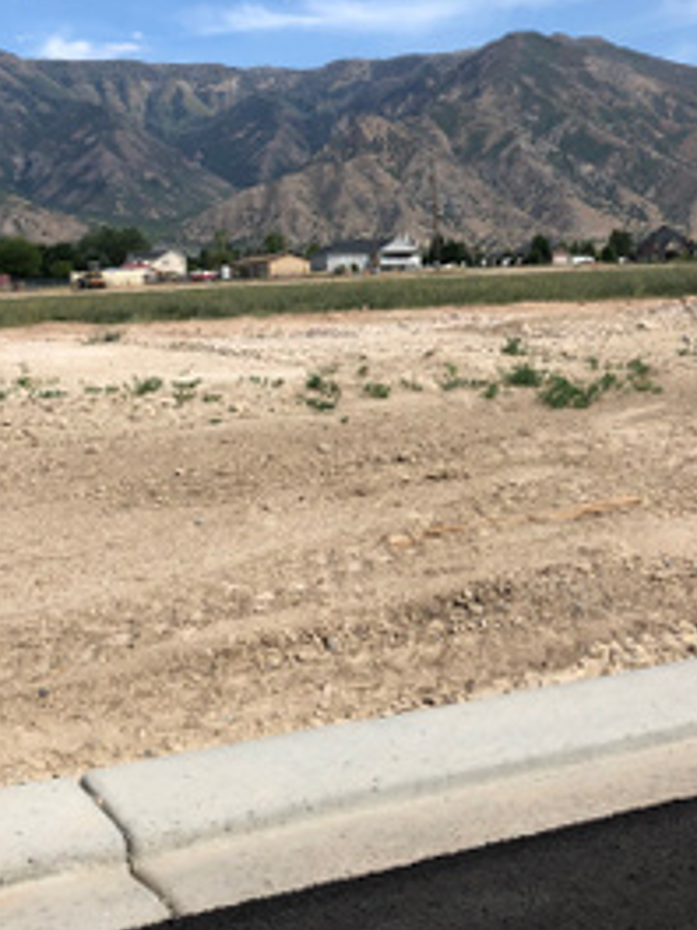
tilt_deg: -1.3
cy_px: 314
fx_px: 1369
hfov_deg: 28.6
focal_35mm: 51
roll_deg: +0.9
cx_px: 363
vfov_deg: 37.1
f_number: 1.8
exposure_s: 1/2088
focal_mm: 3.99
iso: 20
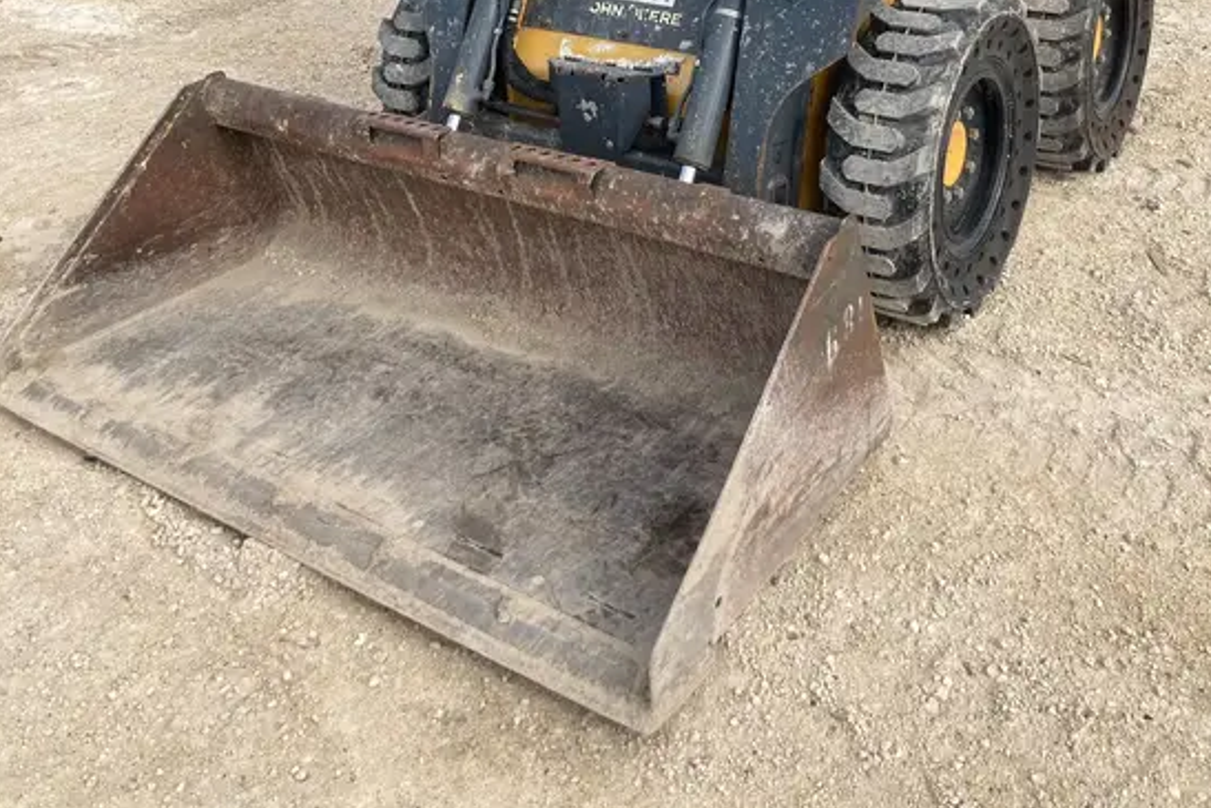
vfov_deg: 32.1
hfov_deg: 49.5
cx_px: 604
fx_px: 1312
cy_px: 45
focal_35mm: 39
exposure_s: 1/1499
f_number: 1.8
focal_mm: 3.99
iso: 20
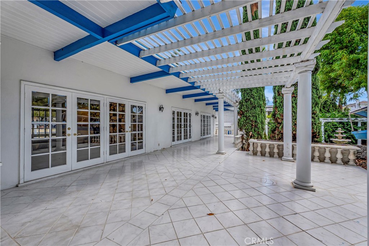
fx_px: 154
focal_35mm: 15
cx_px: 184
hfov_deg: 100.4
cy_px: 123
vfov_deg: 77.3
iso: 100
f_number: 5.6
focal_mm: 10
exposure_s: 1/320
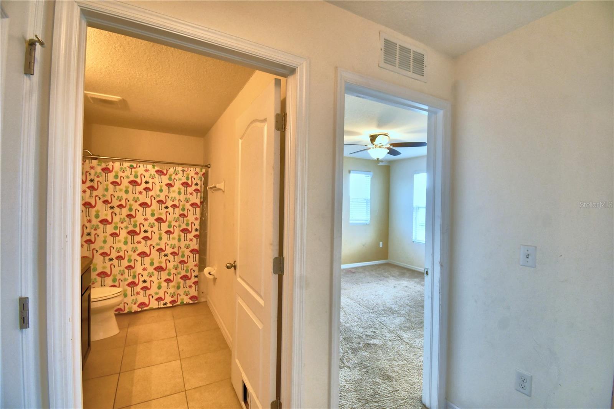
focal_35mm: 15
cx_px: 307
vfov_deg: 77.3
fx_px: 256
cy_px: 204
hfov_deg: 100.4
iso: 400
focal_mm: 10
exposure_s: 1/40
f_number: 4.5
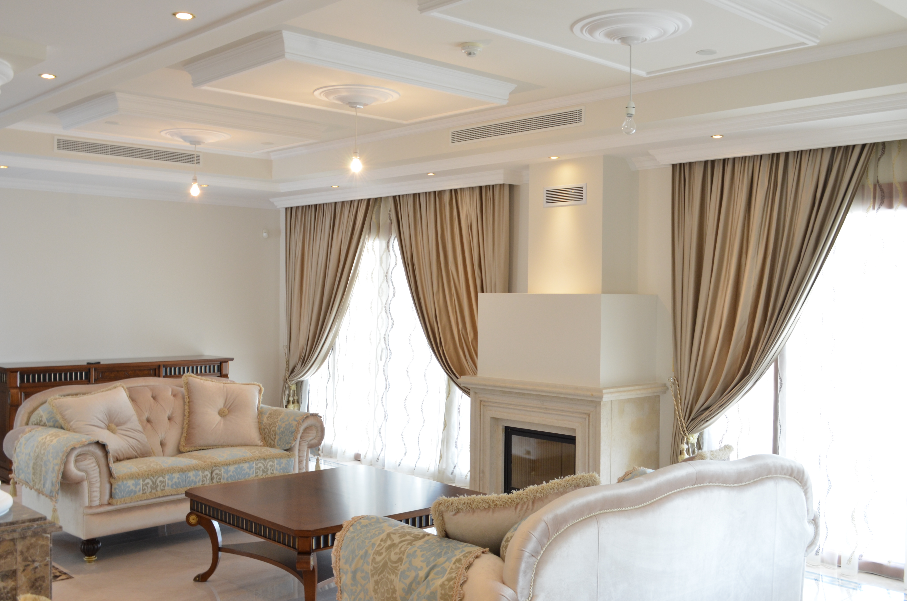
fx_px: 905
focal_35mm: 36
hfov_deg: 53.2
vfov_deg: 36.7
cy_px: 300
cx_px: 454
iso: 500
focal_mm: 24
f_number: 10
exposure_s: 1/6
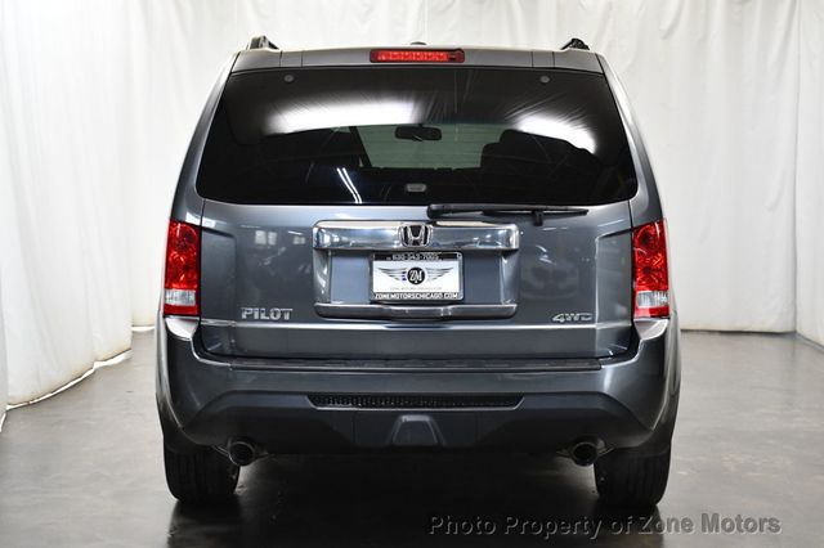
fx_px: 1304
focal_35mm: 57
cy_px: 274
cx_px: 412
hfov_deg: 35.1
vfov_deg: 23.8
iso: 2500
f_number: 4.8
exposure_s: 1/125
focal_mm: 38
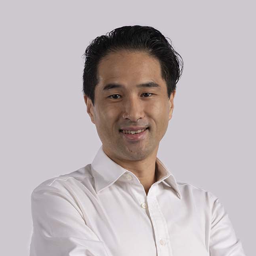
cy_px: 285
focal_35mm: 200
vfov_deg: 8.7
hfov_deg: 8.7
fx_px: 1673
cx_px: 136
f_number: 9
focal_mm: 105
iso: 125
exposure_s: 1/250
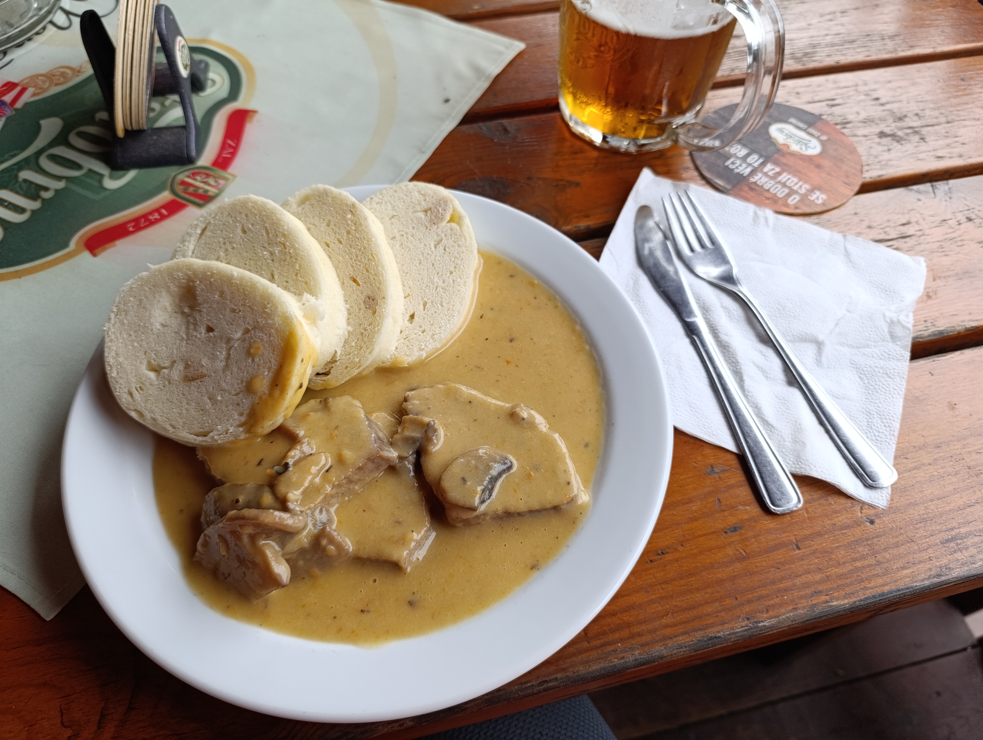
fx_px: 654
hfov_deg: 73.8
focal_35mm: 23
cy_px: 370
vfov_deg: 59.0
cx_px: 492
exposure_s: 1/120
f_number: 1.6
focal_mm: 6.14
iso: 50
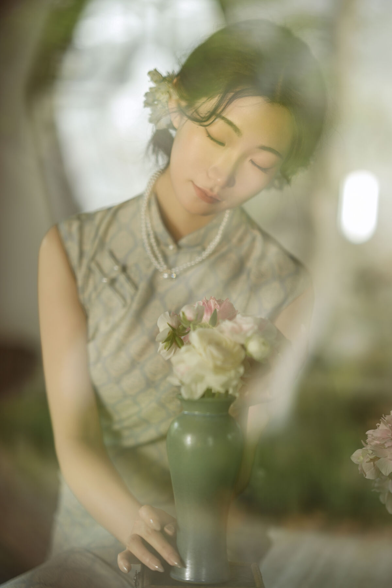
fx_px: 1388
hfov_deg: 16.1
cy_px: 294
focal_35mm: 85
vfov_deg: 23.9
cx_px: 196
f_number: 1.6
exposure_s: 1/100
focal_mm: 85
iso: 125
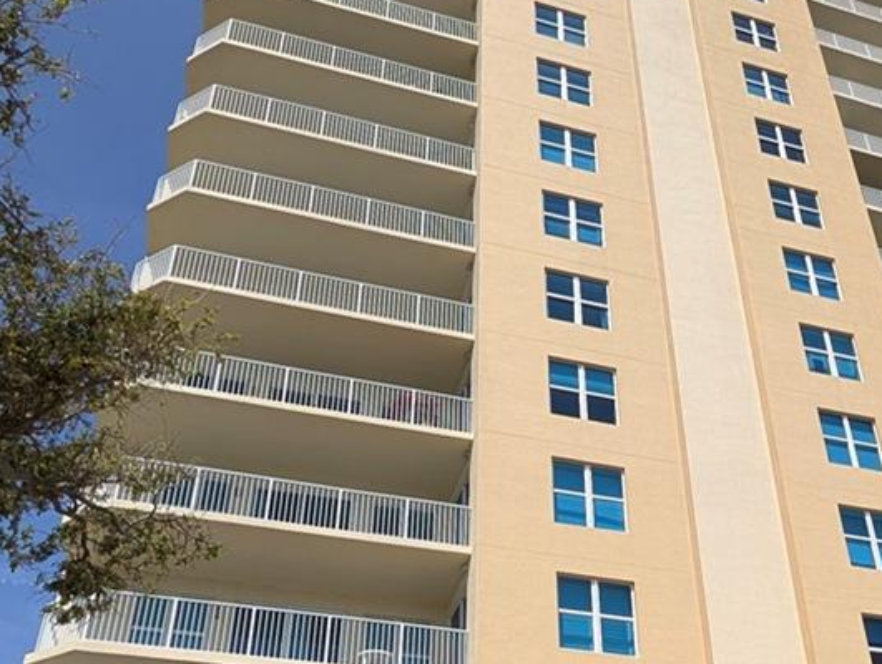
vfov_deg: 38.4
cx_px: 550
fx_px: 919
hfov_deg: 50.8
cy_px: 521
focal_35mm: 36
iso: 50
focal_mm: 2.02
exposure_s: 1/3663
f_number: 1.7
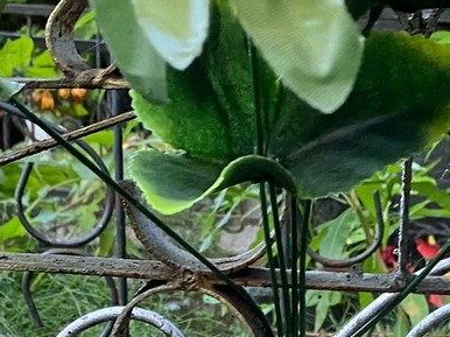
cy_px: 613
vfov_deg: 13.6
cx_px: 367
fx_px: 1260
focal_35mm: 97
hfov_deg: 20.0
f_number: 1.8
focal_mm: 4.25
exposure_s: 1/60
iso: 160
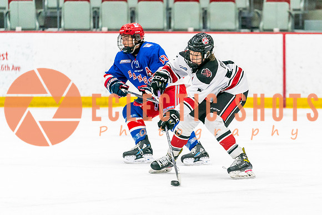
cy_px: 119
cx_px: 214
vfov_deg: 4.6
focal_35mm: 302
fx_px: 2703
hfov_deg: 6.8
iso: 3200
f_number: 2.8
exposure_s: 1/1250
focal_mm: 200
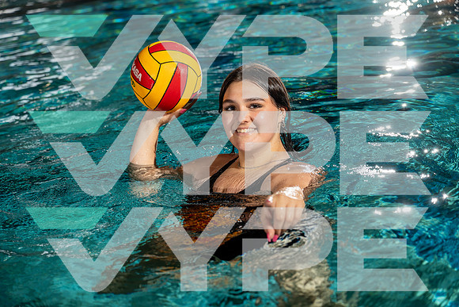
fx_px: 893
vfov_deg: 19.5
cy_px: 154
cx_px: 230
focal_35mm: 70
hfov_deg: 28.8
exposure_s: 1/250
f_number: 4
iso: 100
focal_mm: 70
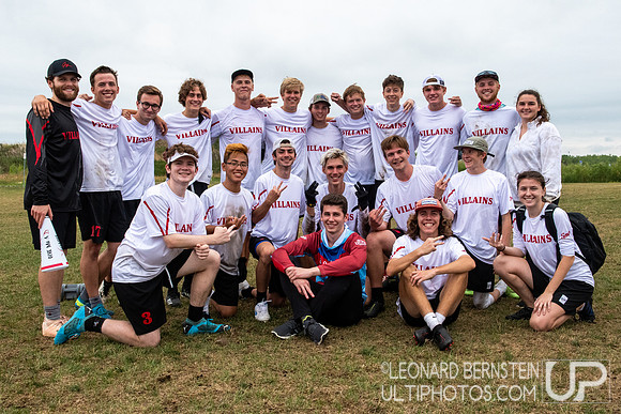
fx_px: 658
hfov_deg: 50.5
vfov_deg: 34.9
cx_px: 305
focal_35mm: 38
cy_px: 214
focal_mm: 24
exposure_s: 1/500
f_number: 10
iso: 1600
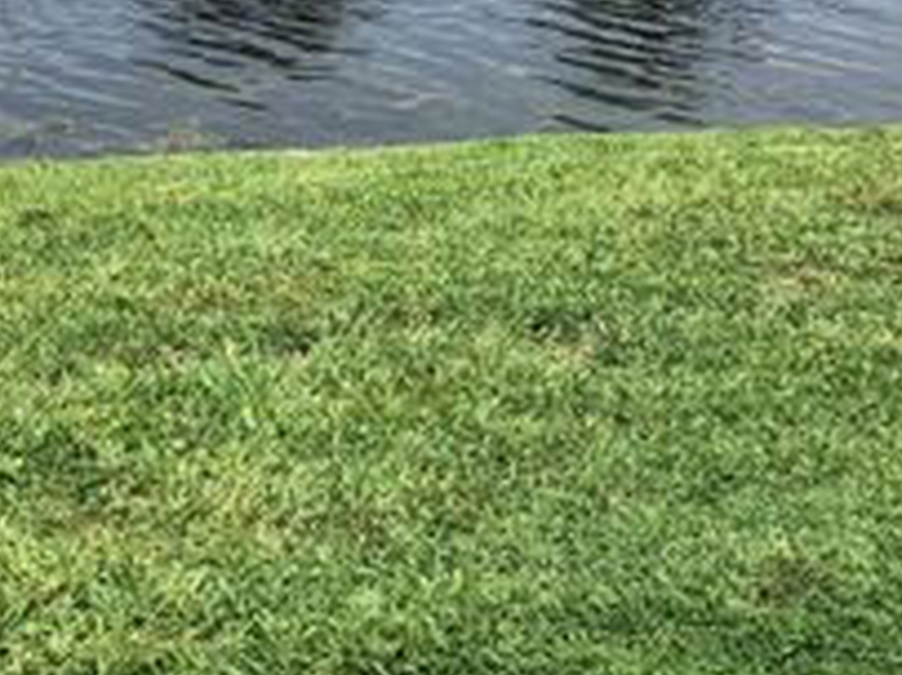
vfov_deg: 21.0
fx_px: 1797
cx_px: 427
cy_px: 113
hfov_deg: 28.2
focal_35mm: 69
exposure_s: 1/1919
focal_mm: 3.99
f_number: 1.8
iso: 20
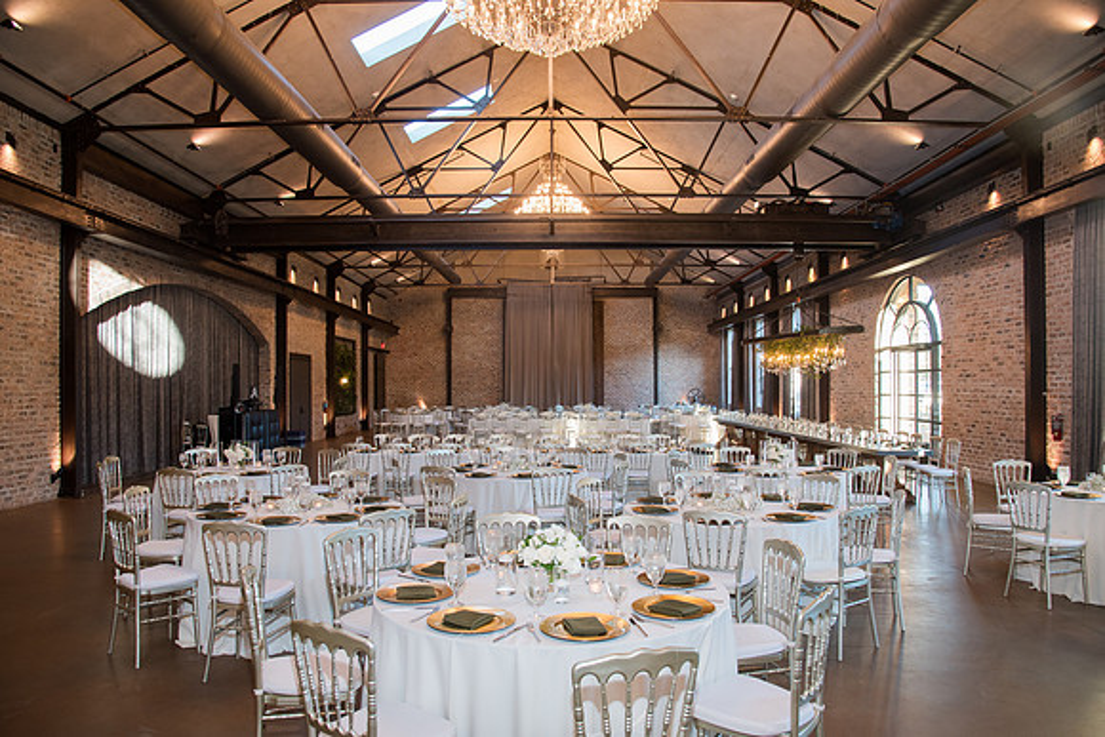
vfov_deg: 52.2
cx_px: 555
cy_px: 371
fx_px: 753
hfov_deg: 72.5
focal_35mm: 25
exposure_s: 1/30
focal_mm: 24
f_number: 5.6
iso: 1250
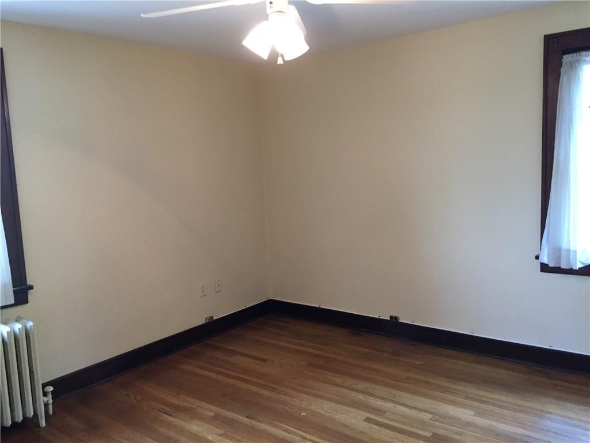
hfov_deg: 61.7
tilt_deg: -6.6
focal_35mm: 29
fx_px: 494
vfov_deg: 48.2
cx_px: 295
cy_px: 222
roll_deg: +2.1
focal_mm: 4.15
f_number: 2.2
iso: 250
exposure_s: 1/30
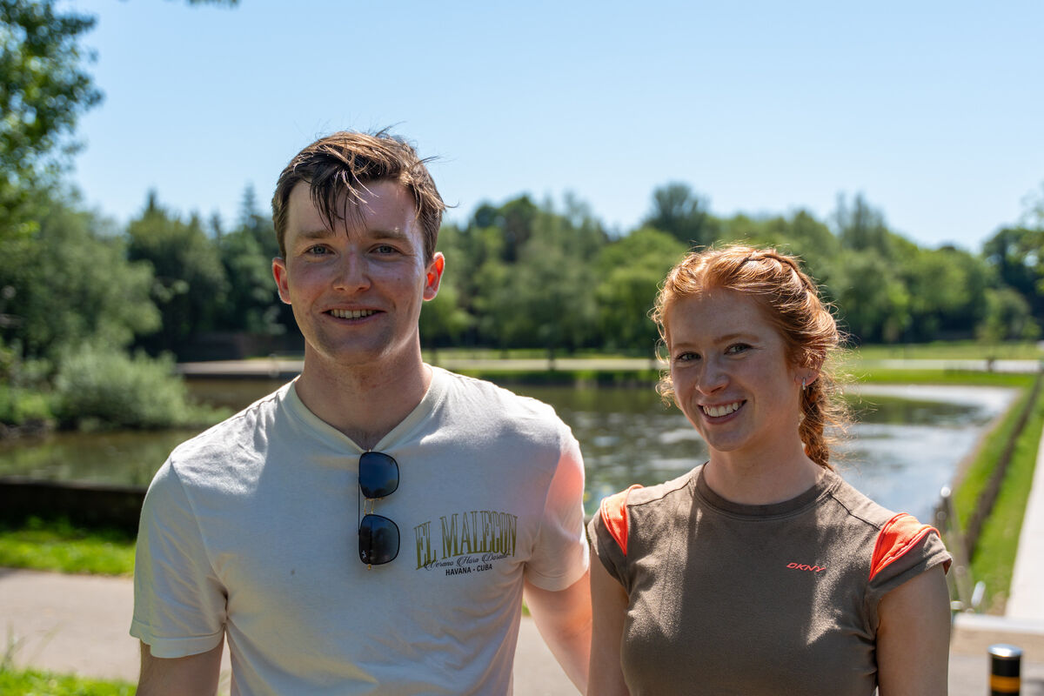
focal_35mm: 35
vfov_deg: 38.2
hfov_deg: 54.8
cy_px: 348
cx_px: 522
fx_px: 1006
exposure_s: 1/1600
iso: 125
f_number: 2.8
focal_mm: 34.7
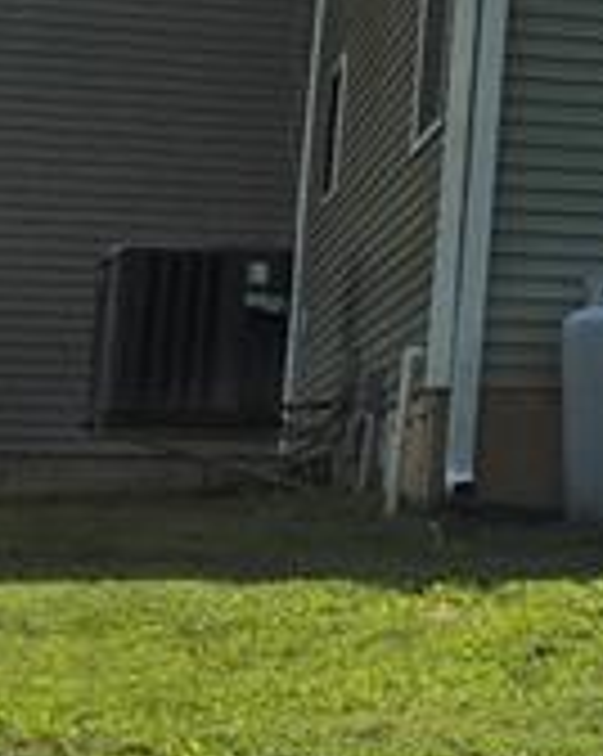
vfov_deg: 13.9
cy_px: 18
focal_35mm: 137
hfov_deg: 8.9
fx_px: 3062
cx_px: 1894
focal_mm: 5.4
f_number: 1.8
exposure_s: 1/7891
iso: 64
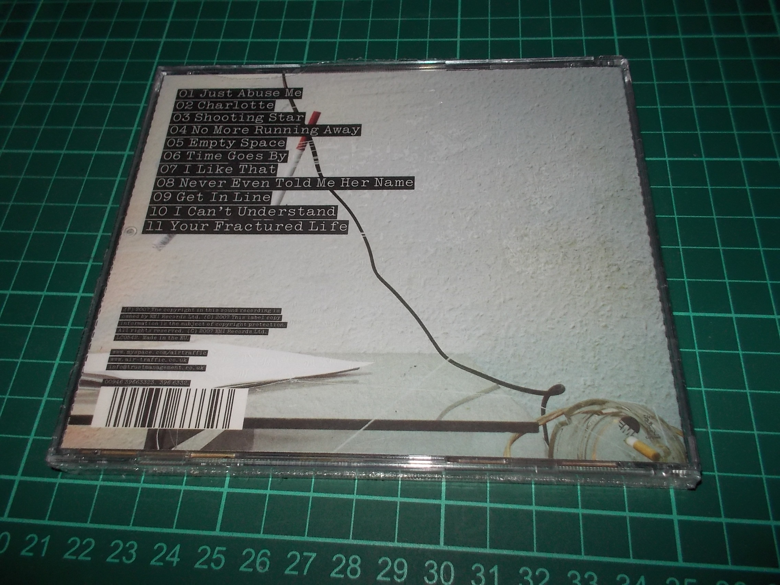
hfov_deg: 61.7
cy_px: 292
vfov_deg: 48.2
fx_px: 653
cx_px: 390
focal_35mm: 29
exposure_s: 1/30
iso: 200
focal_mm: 4.1
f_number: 3.3
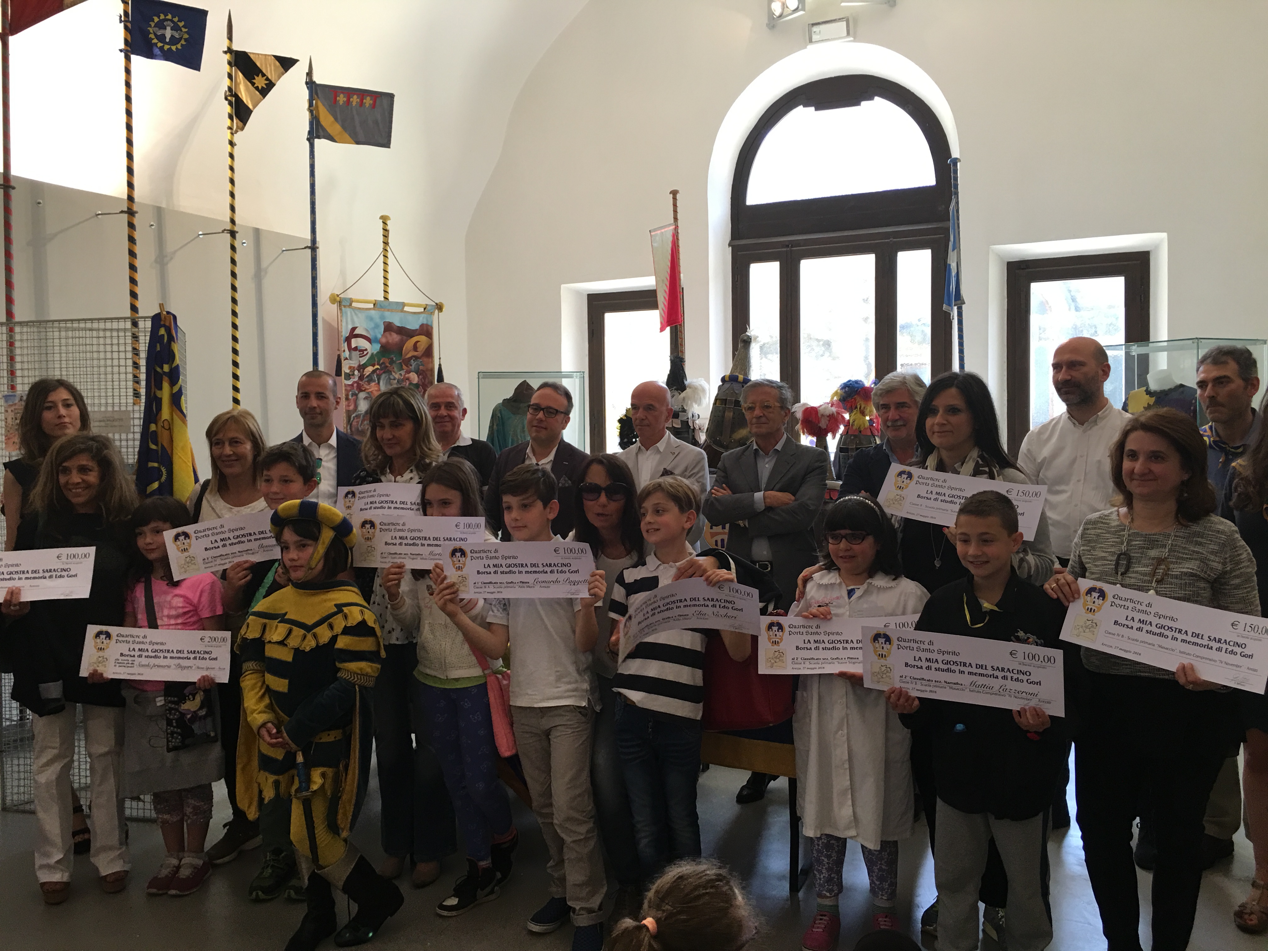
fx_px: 1062
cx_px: 634
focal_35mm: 29
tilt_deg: -1.9
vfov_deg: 48.2
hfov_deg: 61.7
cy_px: 476
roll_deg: +1.2
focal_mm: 4.15
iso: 50
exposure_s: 1/33
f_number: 2.2
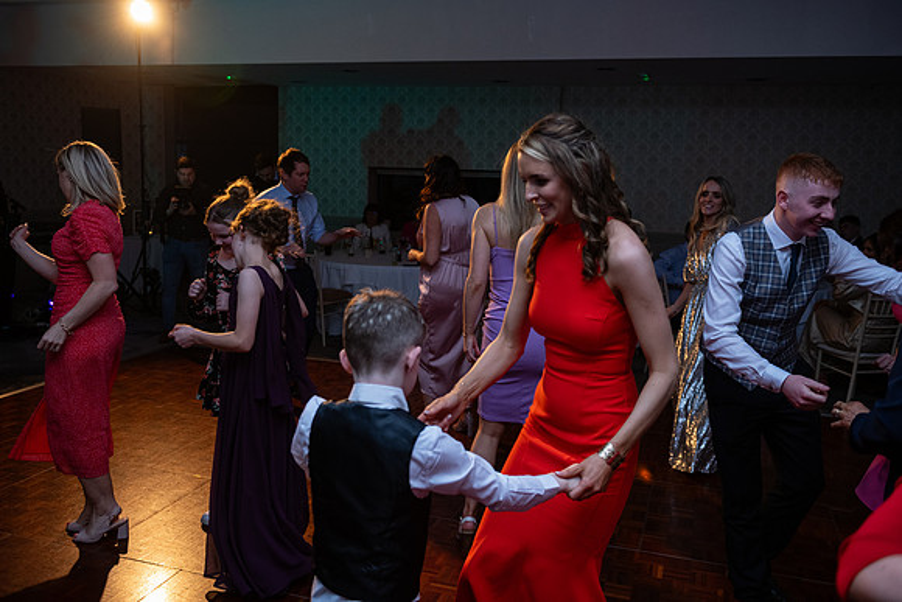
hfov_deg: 58.7
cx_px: 451
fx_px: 802
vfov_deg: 41.1
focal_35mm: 32
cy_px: 301
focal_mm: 32
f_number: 3.5
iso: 1000
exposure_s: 1/160
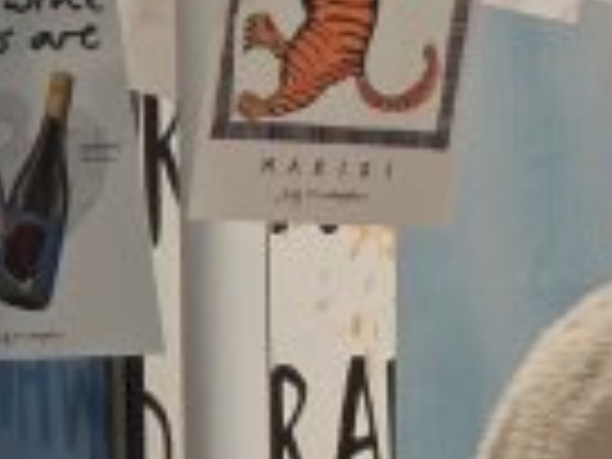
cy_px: -297
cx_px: 1521
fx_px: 11951
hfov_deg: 2.9
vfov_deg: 2.2
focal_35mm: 676
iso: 250
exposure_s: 1/120
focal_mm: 18.6
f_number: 3.4
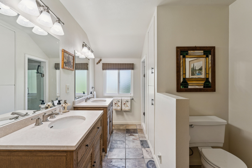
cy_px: 84
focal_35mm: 16
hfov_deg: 96.0
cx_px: 126
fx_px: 113
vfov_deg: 73.1
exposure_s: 1/1.67
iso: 100
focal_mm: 16.2
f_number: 13
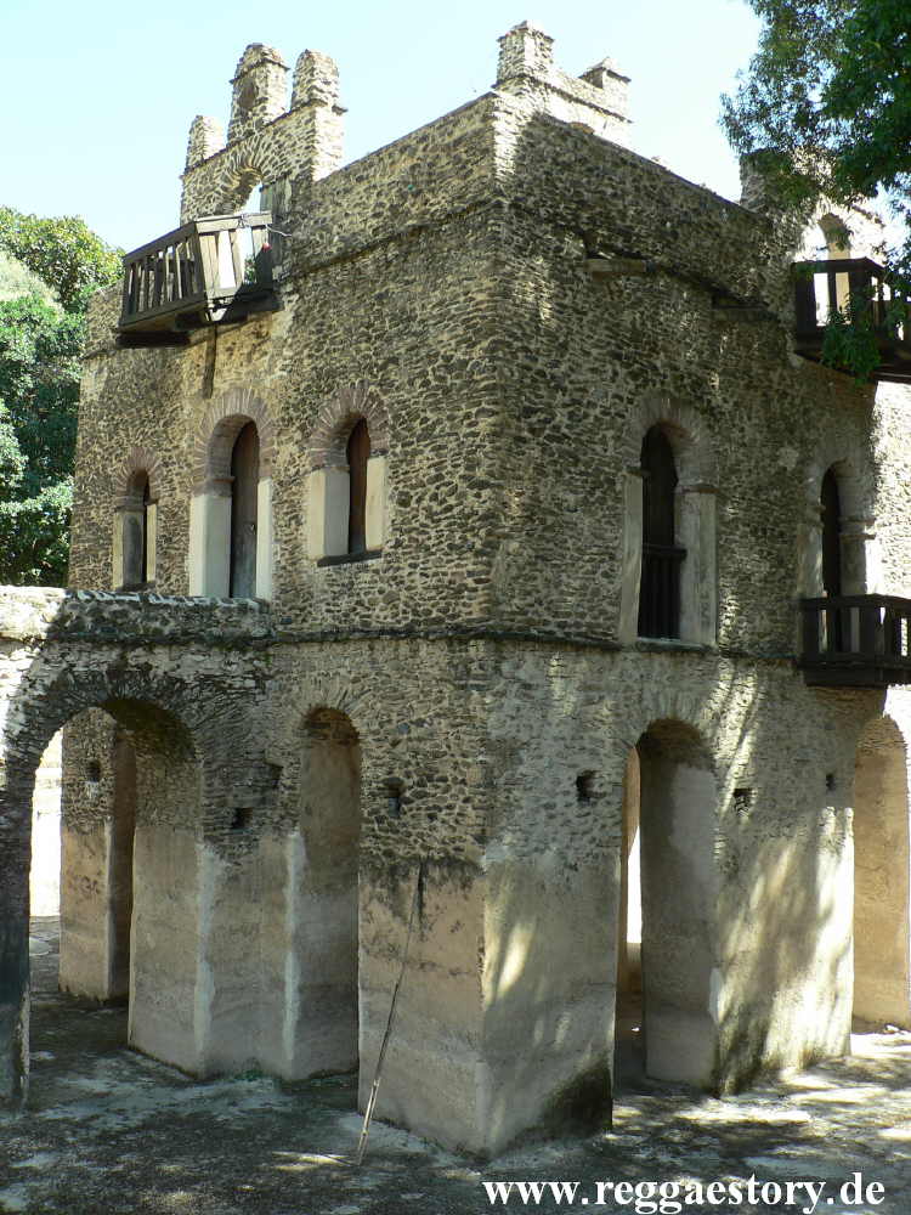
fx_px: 1228
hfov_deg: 40.7
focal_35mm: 35
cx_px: 456
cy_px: 608
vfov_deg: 52.6
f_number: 3.6
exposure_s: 1/100
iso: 64
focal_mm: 6
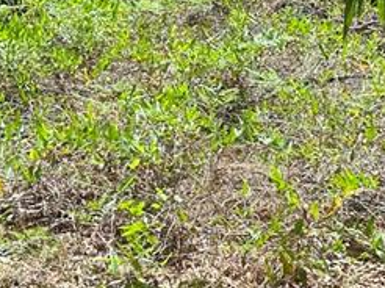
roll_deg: +1.2
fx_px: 1111
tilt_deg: -20.2
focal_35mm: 100
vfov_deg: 14.7
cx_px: 318
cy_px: 214
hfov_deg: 19.4
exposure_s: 1/1289
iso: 80
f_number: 1.78
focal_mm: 6.86
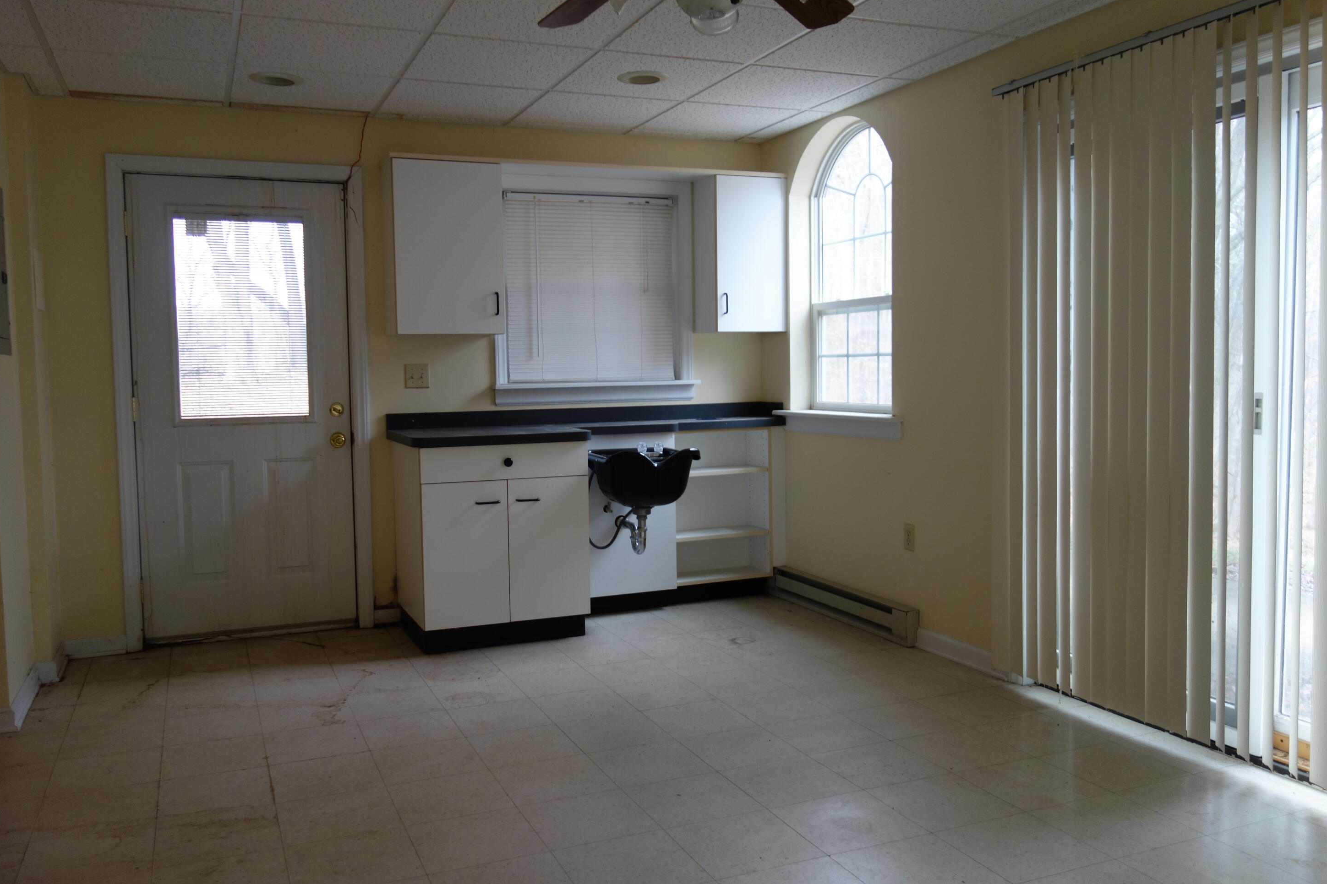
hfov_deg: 63.6
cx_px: 644
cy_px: 433
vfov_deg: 45.0
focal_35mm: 29
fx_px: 1069
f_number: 1.8
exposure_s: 1/80
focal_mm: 10.4
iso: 125
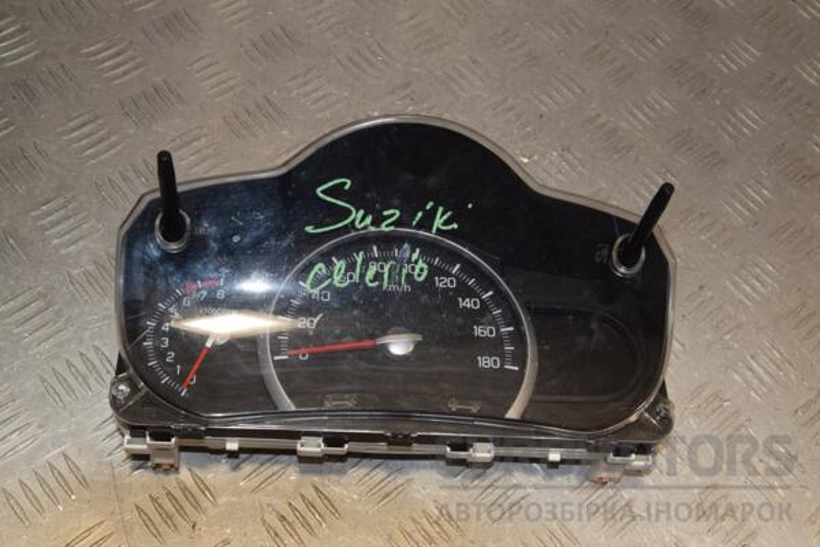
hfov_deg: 41.1
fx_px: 1093
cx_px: 410
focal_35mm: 48
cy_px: 274
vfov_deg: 28.1
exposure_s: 1/200
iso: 800
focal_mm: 32
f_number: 11
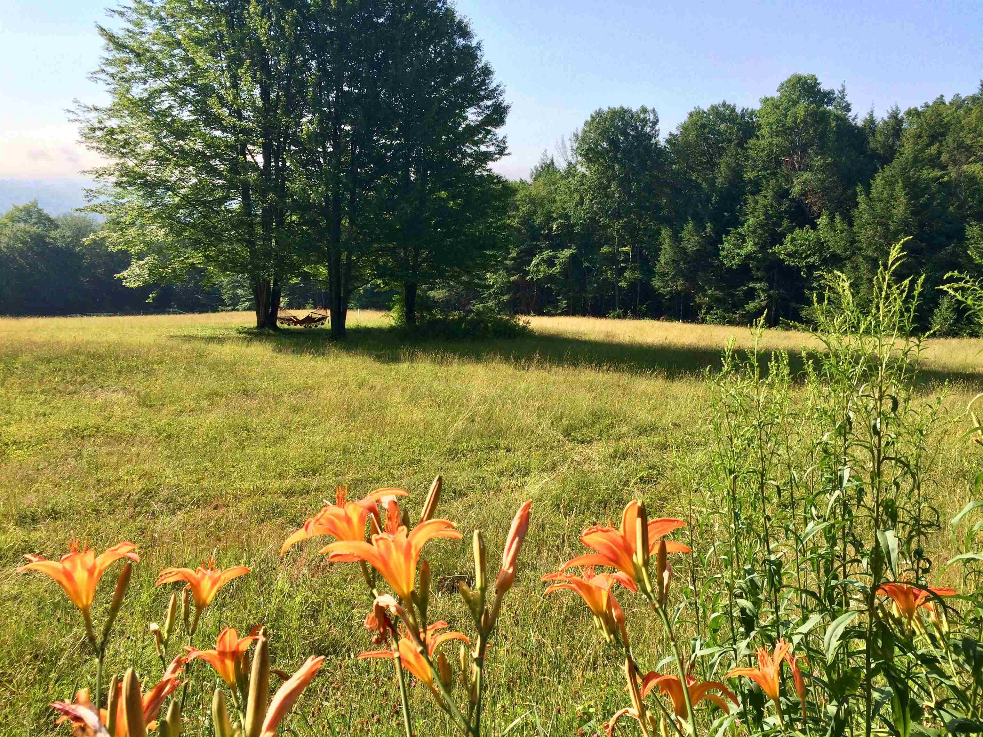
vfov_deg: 48.2
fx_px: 824
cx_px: 492
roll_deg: -2.8
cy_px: 368
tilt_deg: -10.3
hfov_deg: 61.7
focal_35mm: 29
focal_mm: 4.15
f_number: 2.2
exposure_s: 1/1325
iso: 32
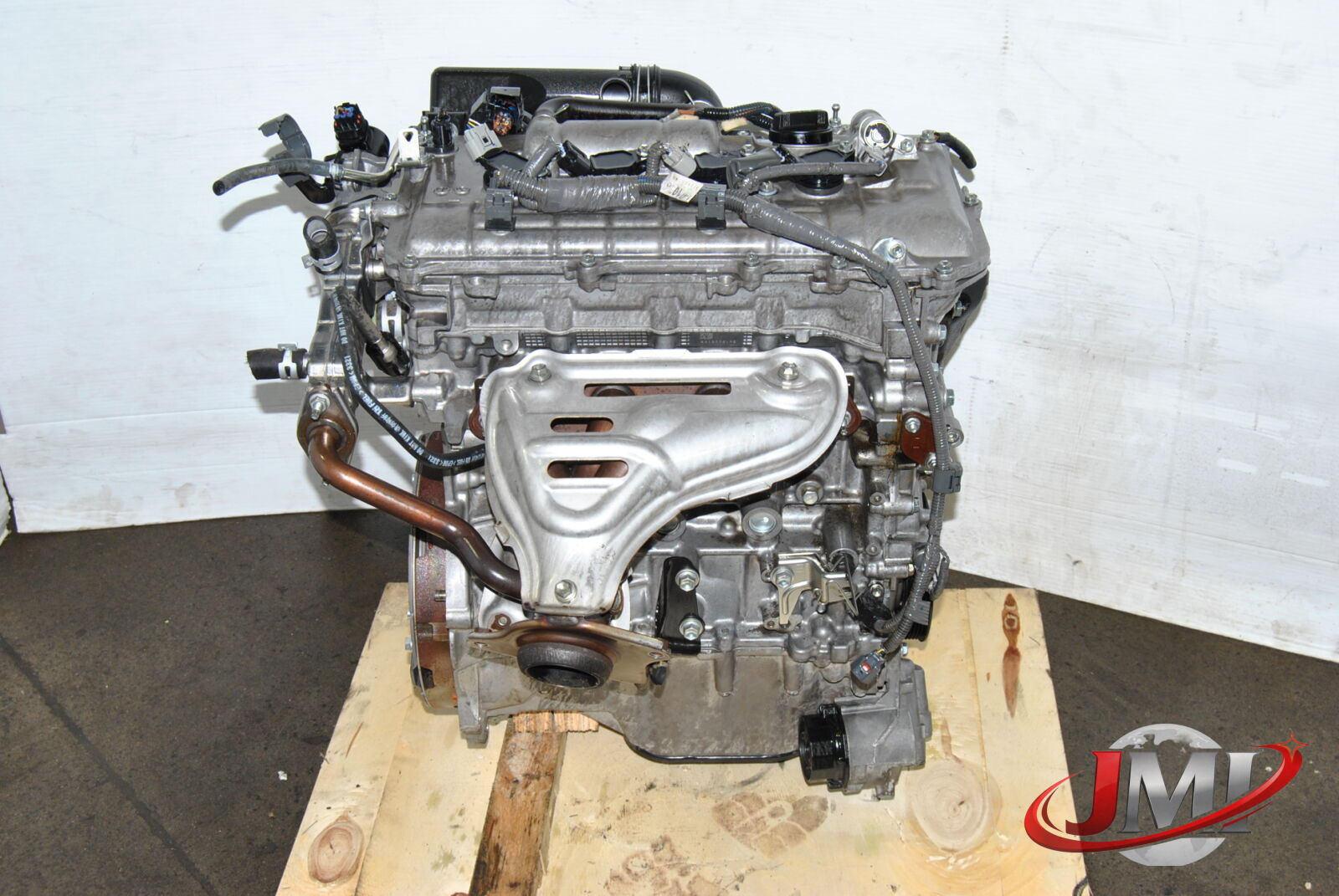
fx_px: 1676
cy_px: 448
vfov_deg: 29.9
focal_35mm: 45
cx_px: 670
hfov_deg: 43.6
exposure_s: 1/200
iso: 400
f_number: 9
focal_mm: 30
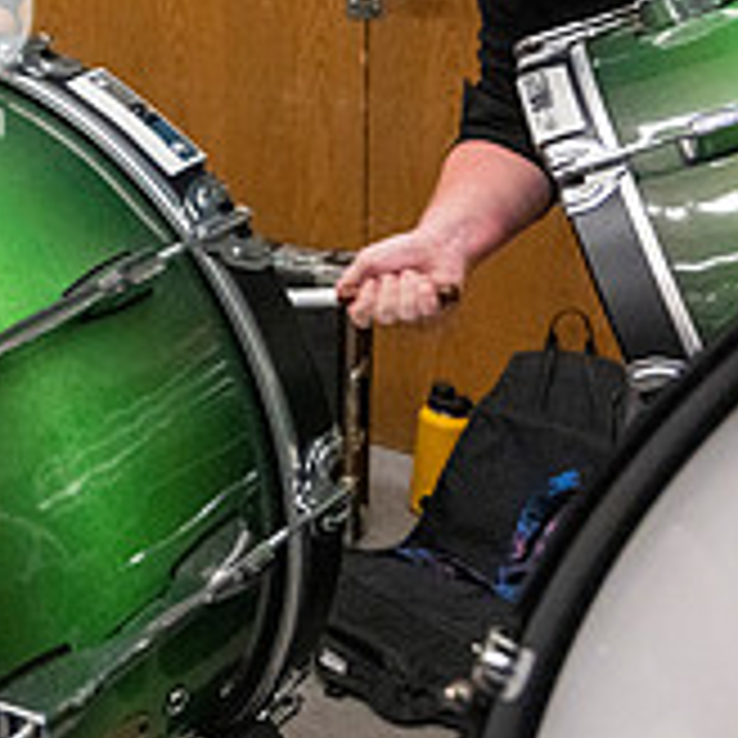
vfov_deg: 22.8
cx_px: -306
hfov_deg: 21.0
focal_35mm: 72
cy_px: -38
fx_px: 1737
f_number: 4
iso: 10000
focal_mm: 24
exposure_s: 1/500
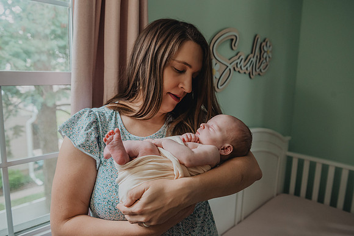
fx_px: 272
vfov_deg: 46.9
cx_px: 177
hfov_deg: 66.0
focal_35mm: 28
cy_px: 118
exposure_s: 1/125
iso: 1250
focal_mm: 27
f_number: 4
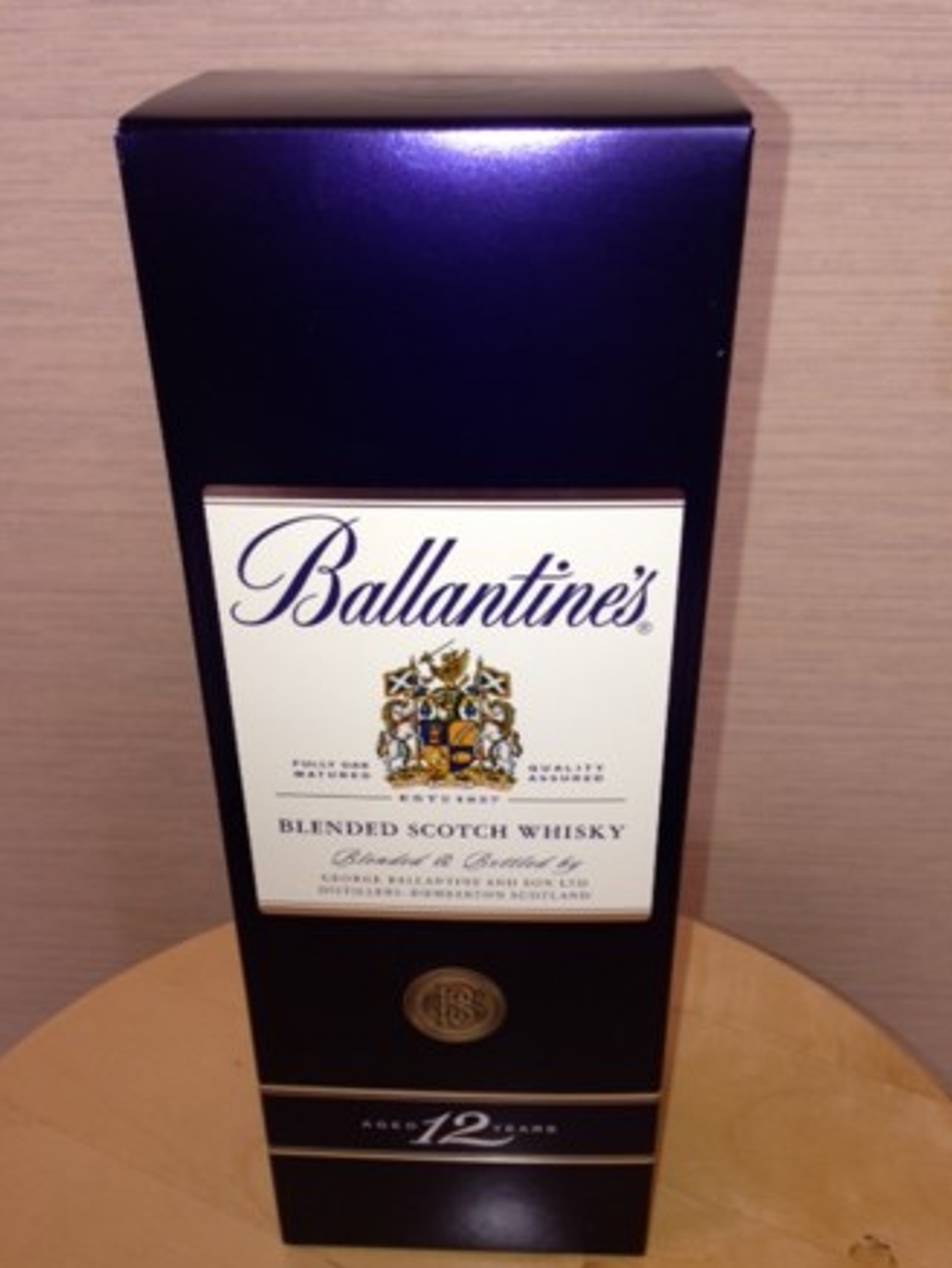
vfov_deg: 53.9
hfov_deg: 41.8
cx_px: 488
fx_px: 1246
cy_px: 638
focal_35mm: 34
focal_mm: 4.13
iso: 50
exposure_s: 1/62
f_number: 2.4
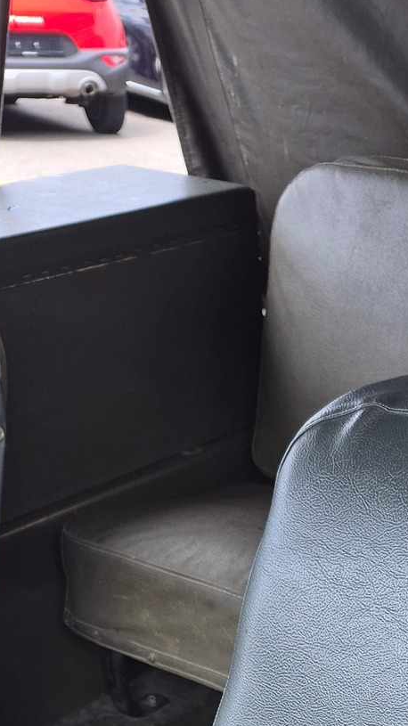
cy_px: 850
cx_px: 452
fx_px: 1193
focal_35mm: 62
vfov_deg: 29.5
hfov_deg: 18.6
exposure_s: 1/155
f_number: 1.8
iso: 25
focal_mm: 5.4
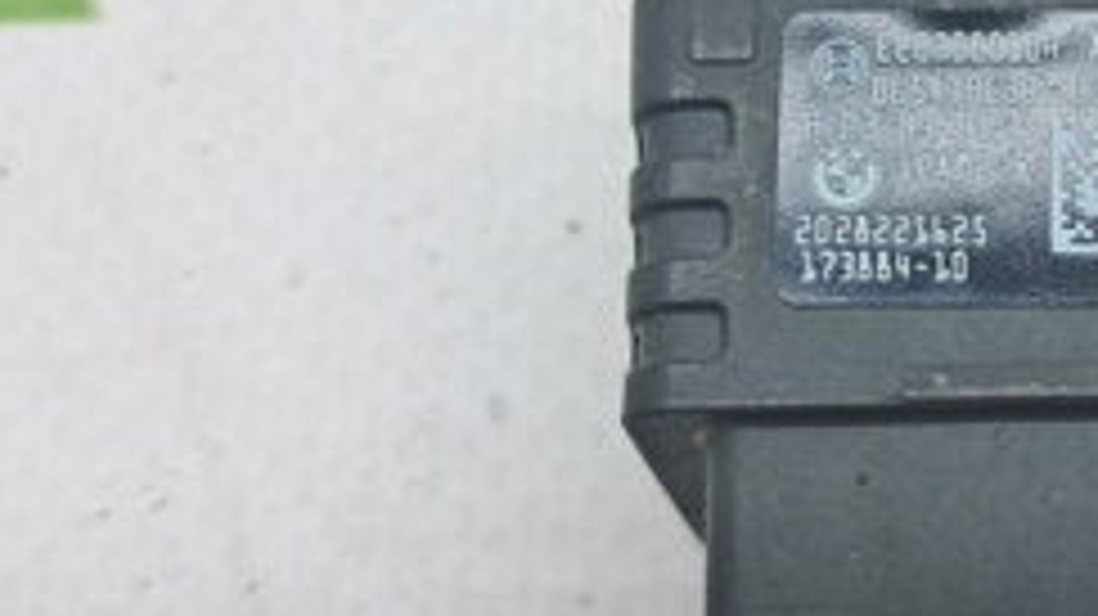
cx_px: 1030
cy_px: 160
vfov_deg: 15.6
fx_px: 2241
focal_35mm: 77
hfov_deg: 26.4
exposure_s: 1/50
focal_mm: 4
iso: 50
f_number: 1.8
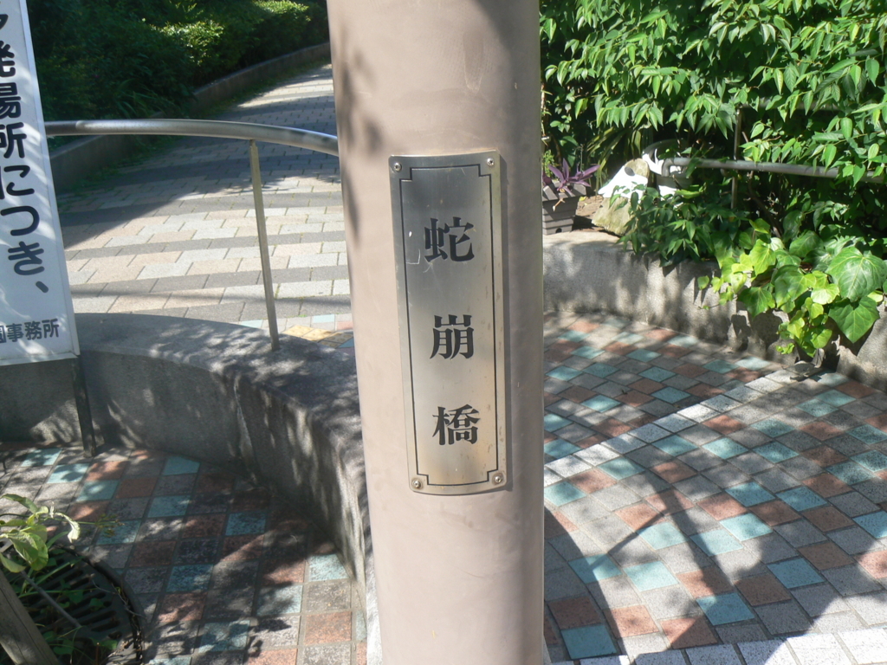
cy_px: 332
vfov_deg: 39.7
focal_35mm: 36
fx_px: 922
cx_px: 444
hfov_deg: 51.4
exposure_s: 1/200
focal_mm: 6
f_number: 5.6
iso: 80
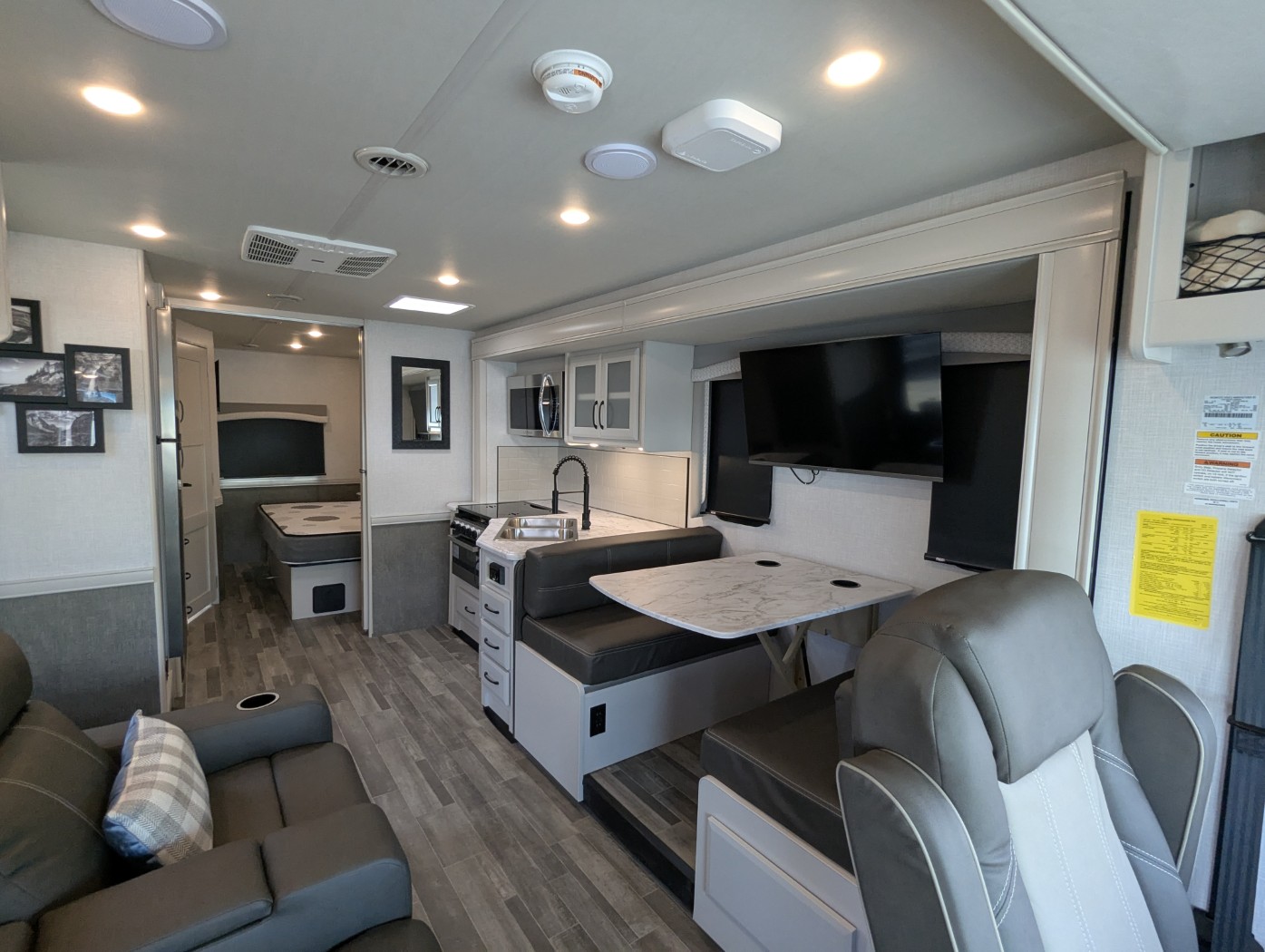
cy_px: 476
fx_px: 585
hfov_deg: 94.4
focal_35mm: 16
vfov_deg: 78.2
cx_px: 632
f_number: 2.2
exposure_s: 1/107
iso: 199
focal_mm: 2.35
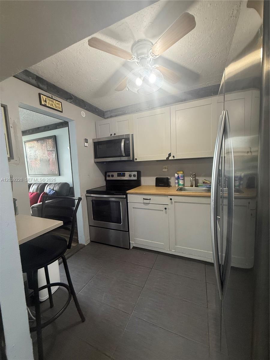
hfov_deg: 85.7
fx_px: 146
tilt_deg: -4.8
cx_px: 135
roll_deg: +1.5
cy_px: 180
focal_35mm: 14
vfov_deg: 102.1
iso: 400
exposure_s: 1/60
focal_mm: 2.22
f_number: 2.2
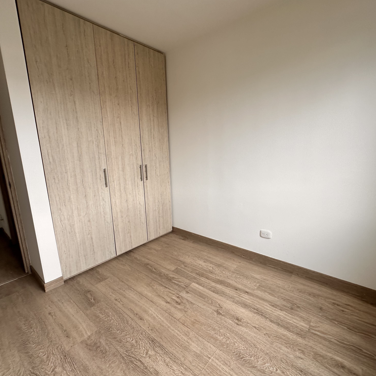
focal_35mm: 17
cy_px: 190
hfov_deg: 83.9
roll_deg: +0.8
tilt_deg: -11.0
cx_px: 195
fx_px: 209
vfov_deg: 84.0
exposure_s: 1/213
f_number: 2.2
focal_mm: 2.22
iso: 40
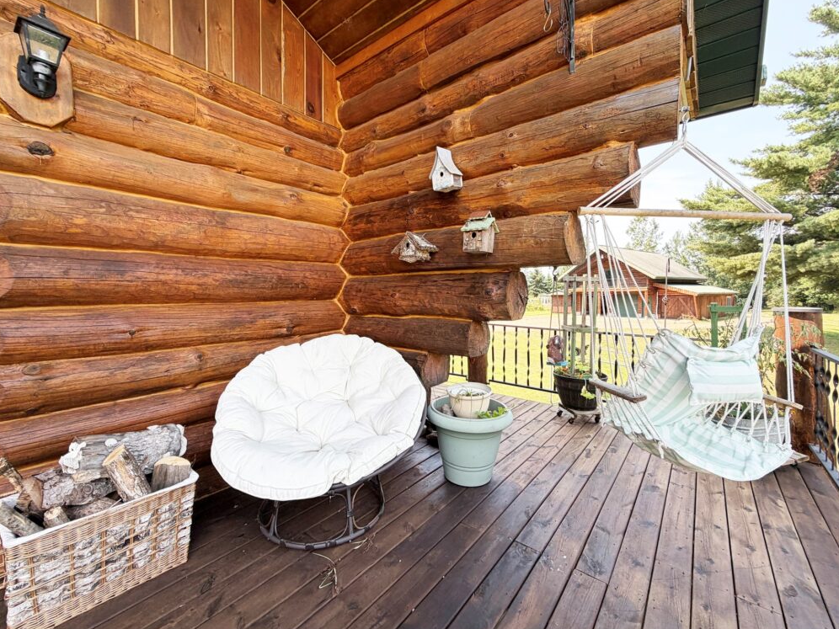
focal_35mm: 15
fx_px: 364
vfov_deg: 81.7
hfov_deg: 98.2
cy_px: 300
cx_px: 422
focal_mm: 2.22
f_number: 2.2
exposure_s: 1/243
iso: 40
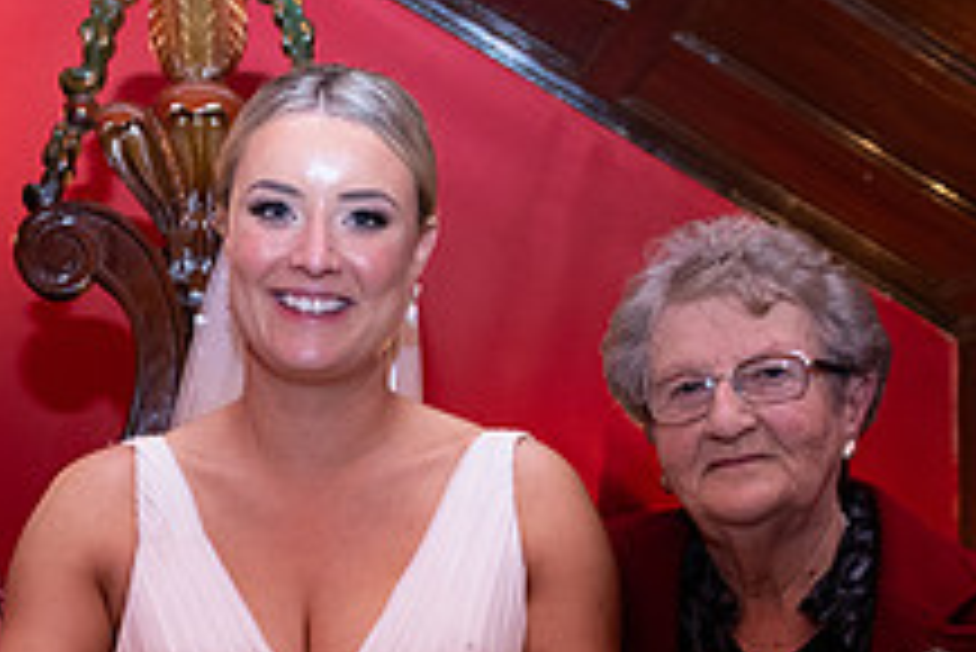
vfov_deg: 20.8
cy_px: 609
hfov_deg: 31.1
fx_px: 1736
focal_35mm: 64
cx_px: 319
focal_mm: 24
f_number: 3.5
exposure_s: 1/160
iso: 800
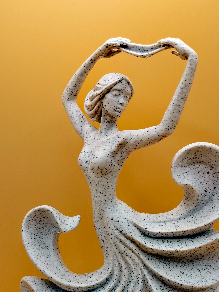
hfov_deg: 29.1
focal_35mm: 50
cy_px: 250
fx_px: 422
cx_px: 114
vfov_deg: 36.3
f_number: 1.8
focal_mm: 4.75
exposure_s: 1/719
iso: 50
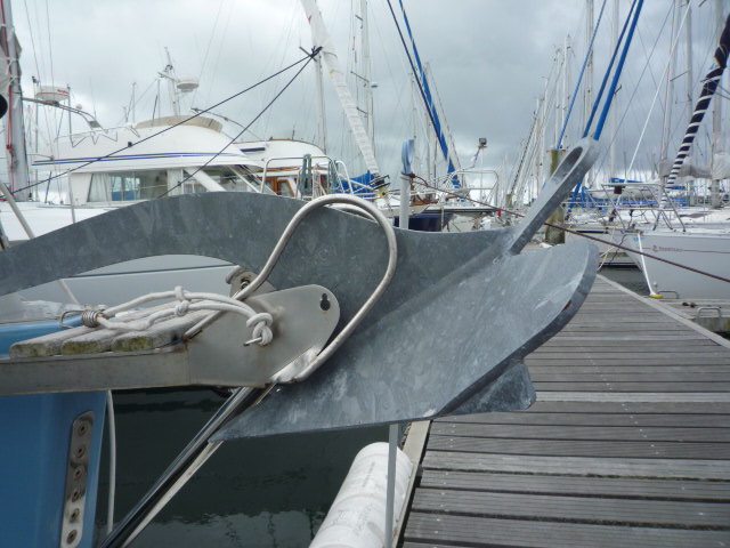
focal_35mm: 25
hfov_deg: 69.4
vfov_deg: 54.9
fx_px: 527
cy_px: 274
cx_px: 365
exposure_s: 1/640
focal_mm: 4.4
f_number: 4
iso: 100
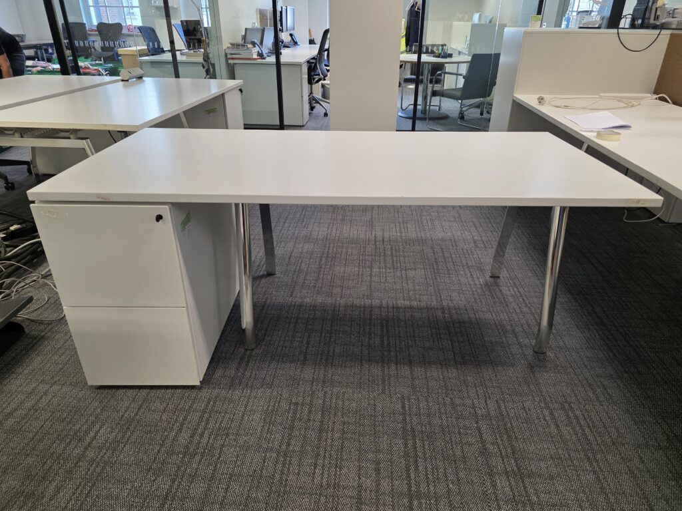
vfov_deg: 58.9
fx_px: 453
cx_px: 341
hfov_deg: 73.9
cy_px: 256
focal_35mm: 23
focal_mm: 6.3
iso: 160
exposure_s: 1/100
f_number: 1.7
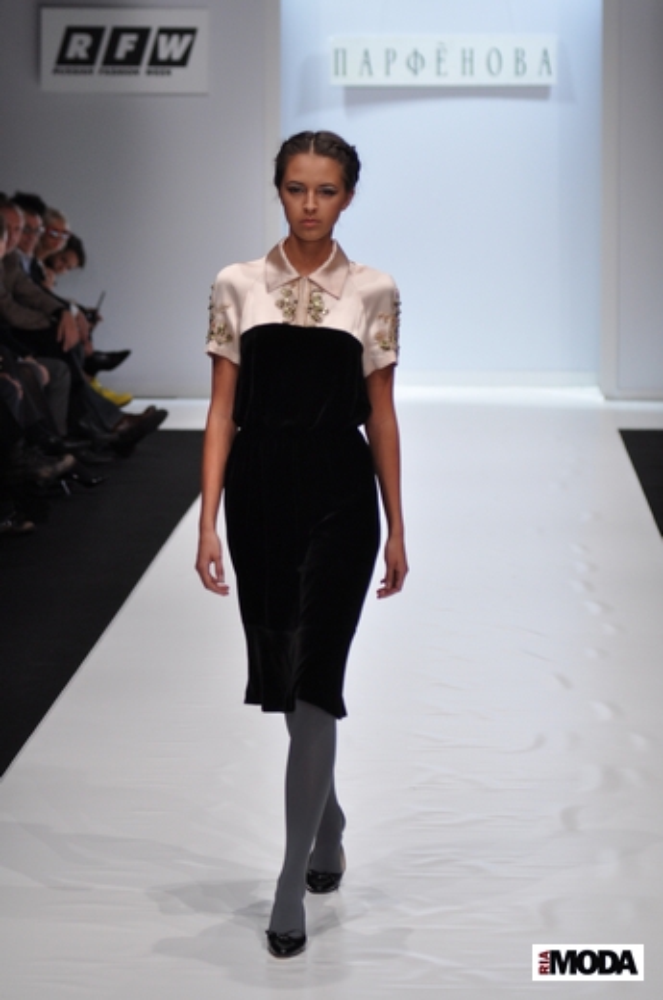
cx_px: 332
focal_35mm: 129
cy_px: 500
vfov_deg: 15.9
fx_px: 3575
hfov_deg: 10.6
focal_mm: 86
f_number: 3.5
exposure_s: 1/250
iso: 640
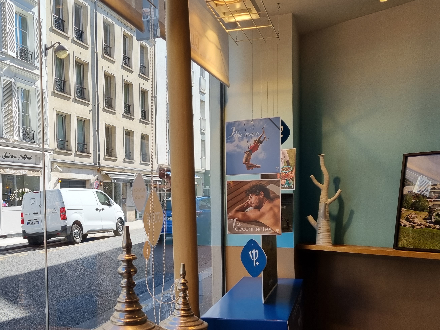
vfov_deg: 35.7
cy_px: 213
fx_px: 508
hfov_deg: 45.7
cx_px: 130
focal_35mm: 40
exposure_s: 1/930
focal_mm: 5.4
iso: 50
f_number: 1.8
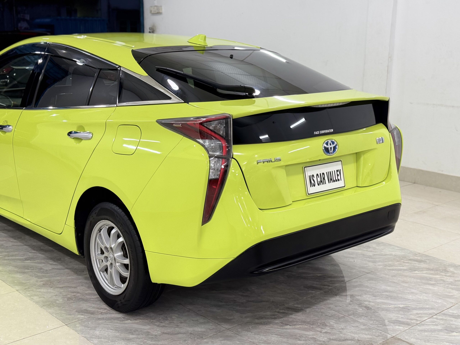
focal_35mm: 48
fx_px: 638
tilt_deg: -13.4
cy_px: 172
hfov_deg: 39.7
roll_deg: -0.6
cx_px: 230
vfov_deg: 30.3
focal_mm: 6.76
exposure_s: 1/100
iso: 80
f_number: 1.78
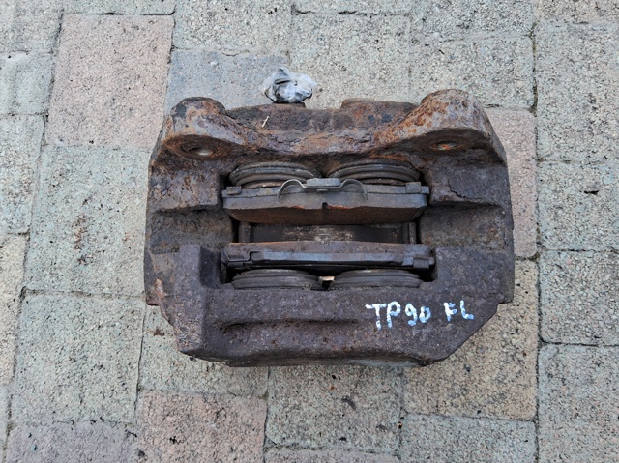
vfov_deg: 53.0
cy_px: 232
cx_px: 310
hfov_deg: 67.3
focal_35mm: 26
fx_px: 465
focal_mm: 3.98
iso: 40
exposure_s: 1/100
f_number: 1.8
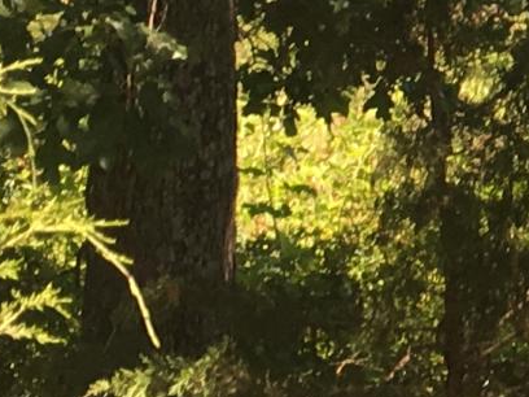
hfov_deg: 8.5
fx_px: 3255
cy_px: -45
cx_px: 1262
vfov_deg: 6.9
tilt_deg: -7.2
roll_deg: -1.3
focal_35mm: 213
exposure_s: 1/310
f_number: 2.2
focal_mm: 4.15
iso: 25
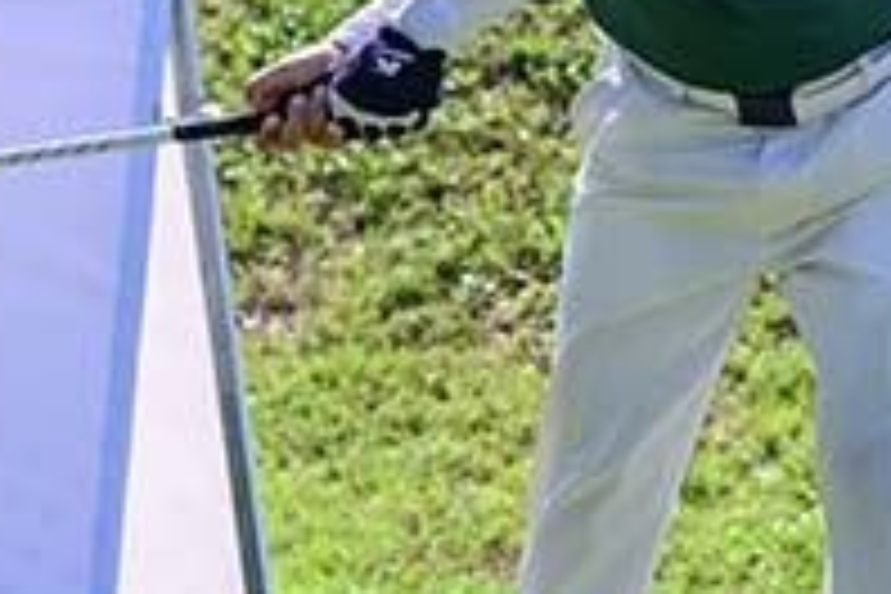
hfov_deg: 3.9
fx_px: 13215
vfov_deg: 2.6
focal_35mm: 534
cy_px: 81
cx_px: 580
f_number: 3.5
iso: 1000
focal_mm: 110
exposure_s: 1/10000
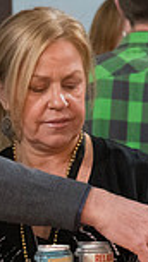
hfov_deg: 2.5
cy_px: 150
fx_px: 3323
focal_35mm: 476
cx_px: -59
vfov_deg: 4.5
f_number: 5.6
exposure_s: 1/250
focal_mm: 120
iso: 4000
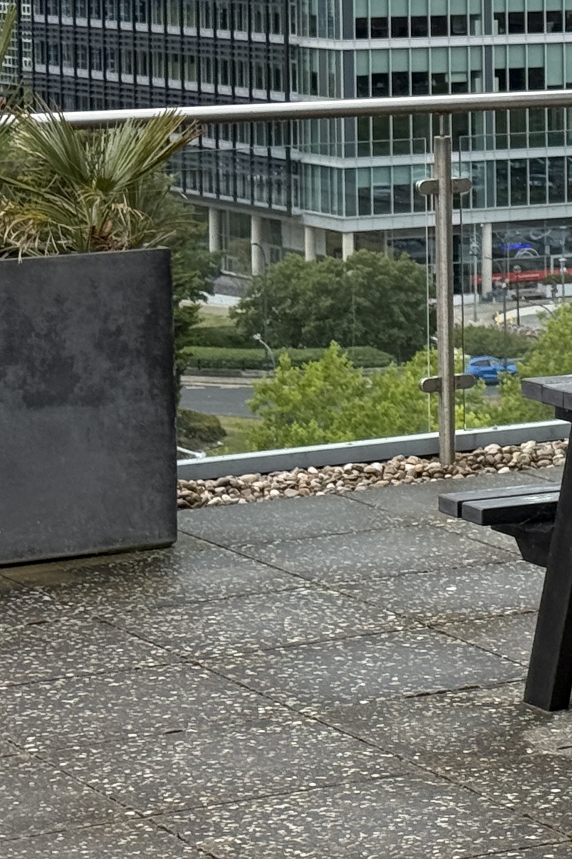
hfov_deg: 9.2
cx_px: 826
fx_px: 3456
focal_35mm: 145
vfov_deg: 14.1
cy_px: 126
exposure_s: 1/3226
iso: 64
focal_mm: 6.76
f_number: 1.78
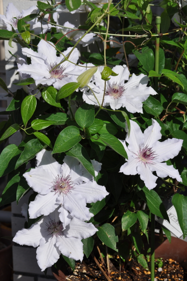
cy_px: 140
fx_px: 938
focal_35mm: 120
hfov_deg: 11.4
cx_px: 94
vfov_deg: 17.1
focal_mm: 80
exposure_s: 1/640
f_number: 8
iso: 200
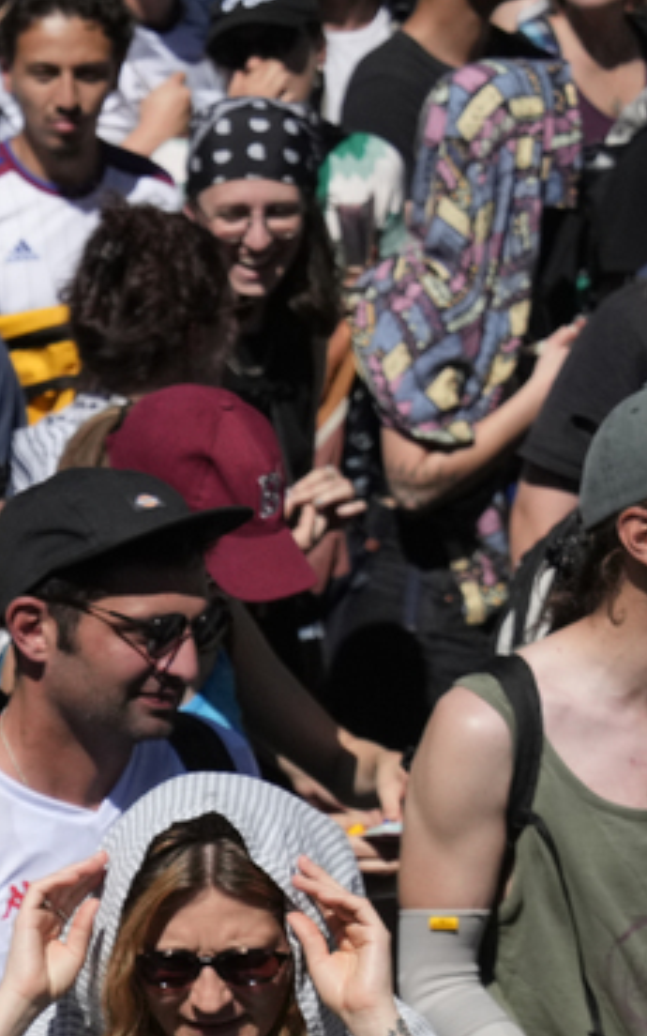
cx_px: -647
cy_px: 1112
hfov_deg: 5.4
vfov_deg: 8.7
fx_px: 6724
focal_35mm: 238
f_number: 5.6
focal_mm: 71.7
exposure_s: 1/8000
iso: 800
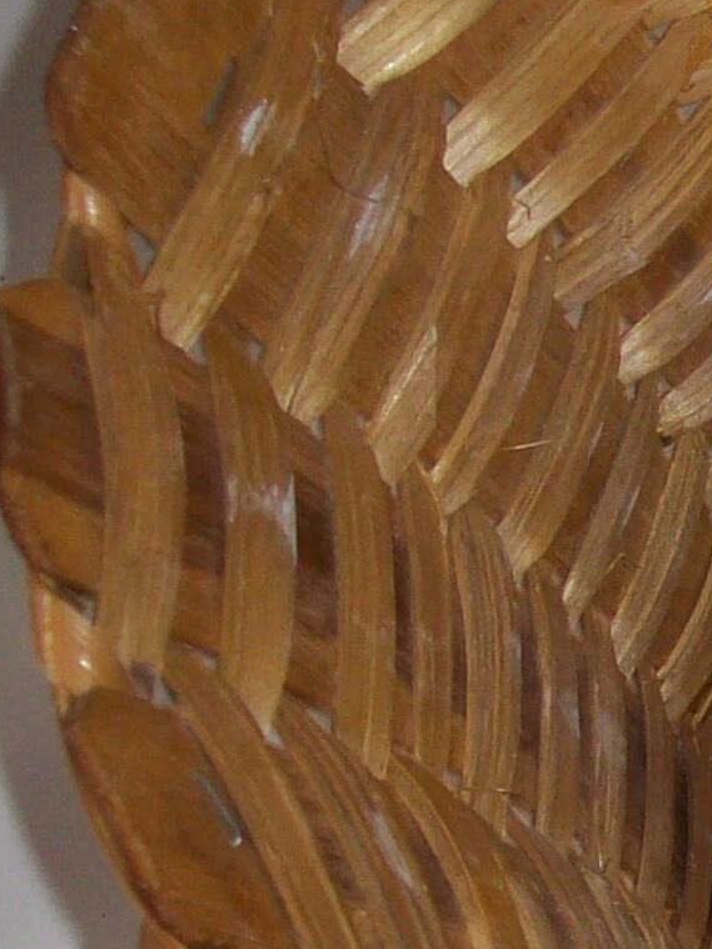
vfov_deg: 14.6
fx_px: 3703
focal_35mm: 135
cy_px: 633
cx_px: 1224
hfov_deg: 10.4
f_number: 2.7
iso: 80
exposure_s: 1/64
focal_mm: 6
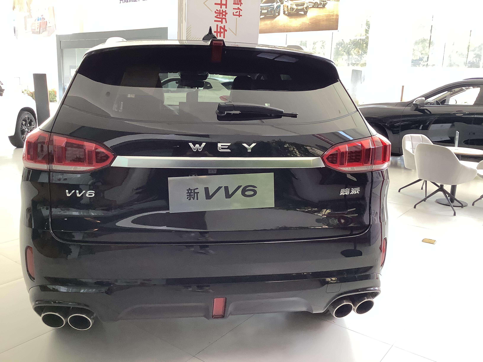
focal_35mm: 31
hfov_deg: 58.4
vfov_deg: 45.4
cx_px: 242
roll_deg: -2.8
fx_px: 433
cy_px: 181
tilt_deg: -13.3
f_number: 2.4
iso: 100
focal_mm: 3.3
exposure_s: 1/60
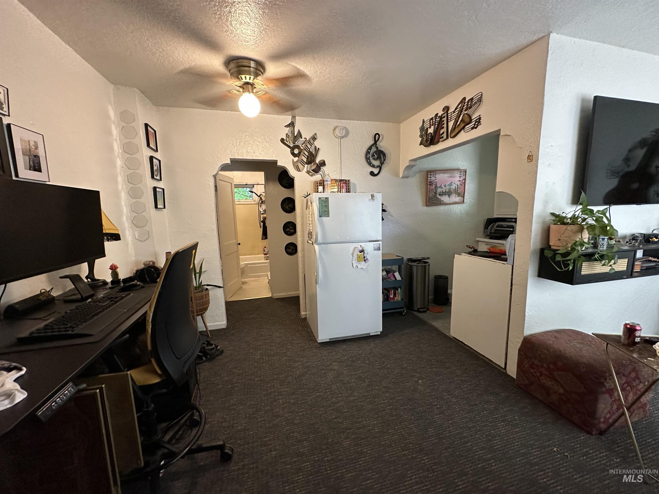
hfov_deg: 102.1
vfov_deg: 85.7
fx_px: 267
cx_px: 330
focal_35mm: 14
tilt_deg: -6.1
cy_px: 247
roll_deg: +1.0
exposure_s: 1/60
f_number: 2.2
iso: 500
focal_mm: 2.22
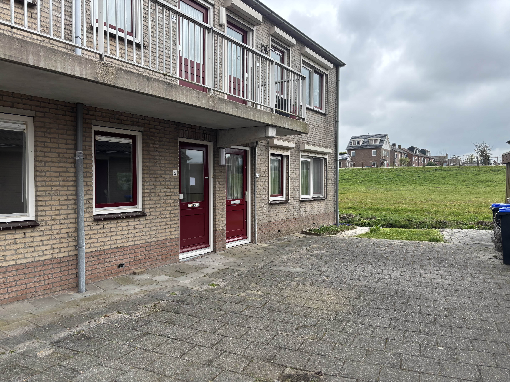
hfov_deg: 67.3
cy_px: 191
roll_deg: -0.3
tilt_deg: -1.6
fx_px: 383
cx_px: 255
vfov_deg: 53.1
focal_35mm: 26
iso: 50
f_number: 1.6
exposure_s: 1/604
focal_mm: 6
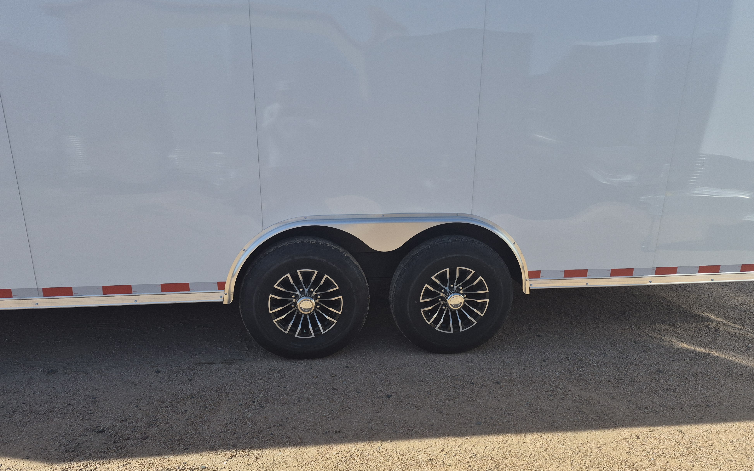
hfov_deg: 72.5
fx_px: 514
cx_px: 375
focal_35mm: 25
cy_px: 276
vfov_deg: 49.0
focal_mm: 5.4
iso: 80
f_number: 1.8
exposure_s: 1/4128
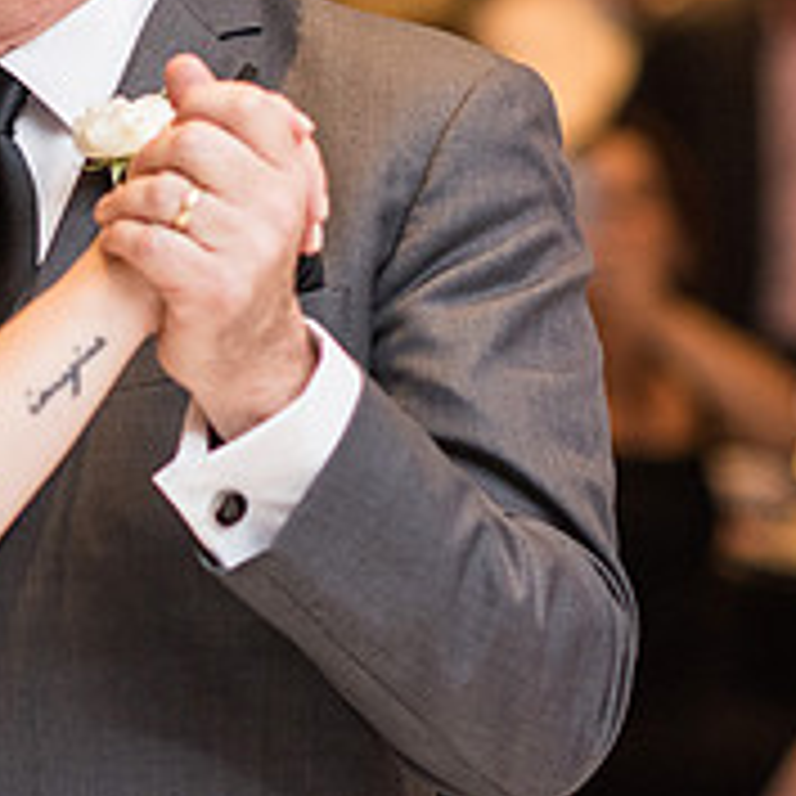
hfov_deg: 6.3
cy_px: 112
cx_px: -184
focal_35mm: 275
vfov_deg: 6.4
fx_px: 7154
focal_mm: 85
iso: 800
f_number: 2.2
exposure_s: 1/200
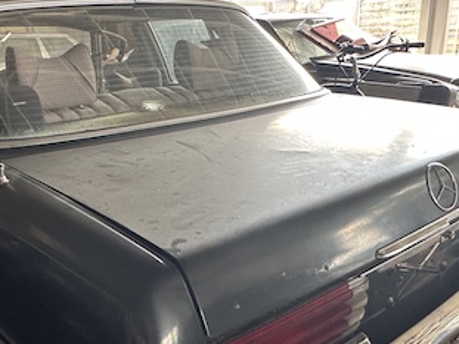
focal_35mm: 36
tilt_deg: -23.4
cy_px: 242
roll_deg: +4.1
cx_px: 221
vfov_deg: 38.9
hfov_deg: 51.4
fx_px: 477
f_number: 2.2
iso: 160
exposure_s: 1/99
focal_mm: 2.22
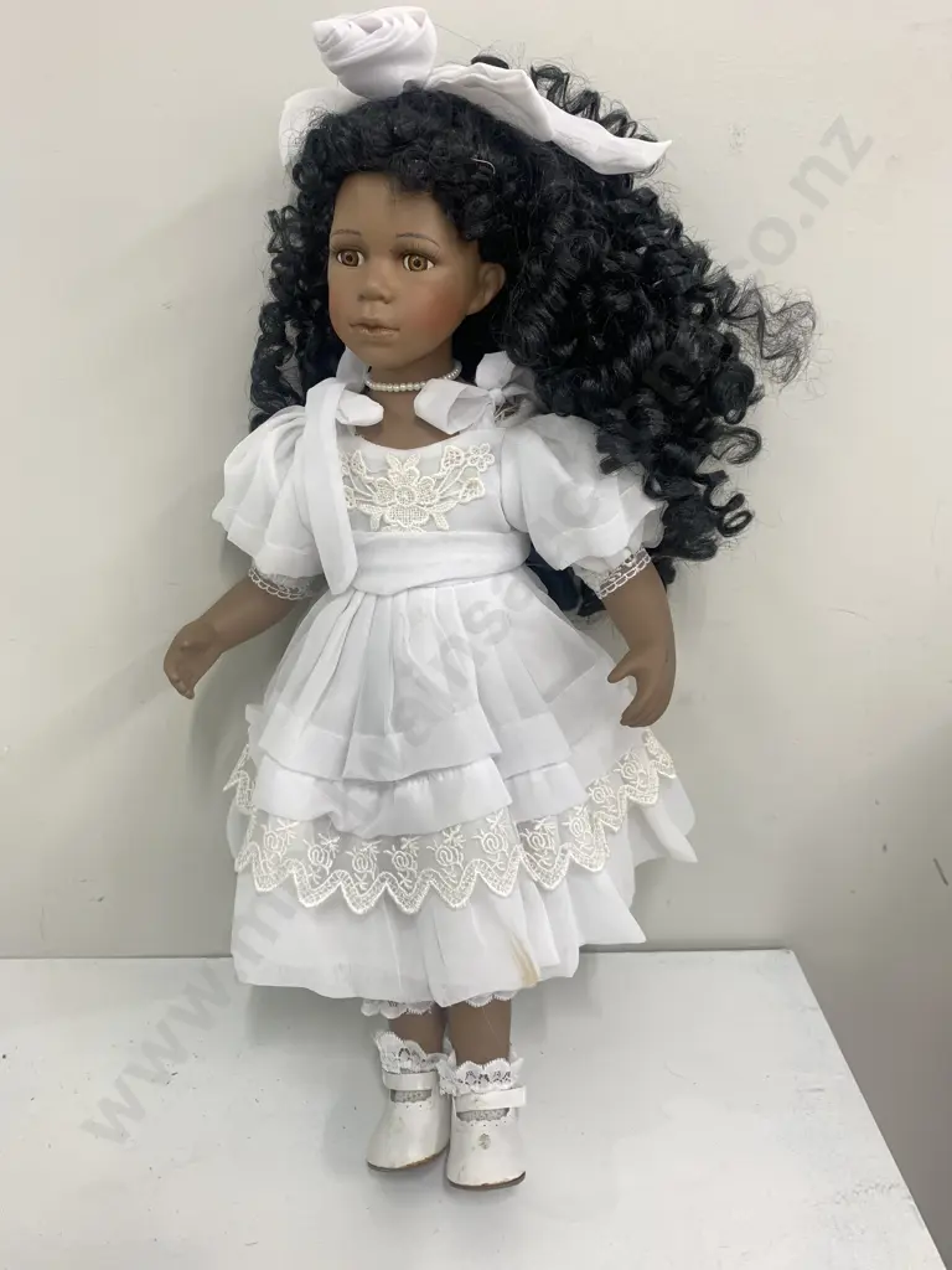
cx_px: 476
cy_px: 635
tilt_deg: -18.4
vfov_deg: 67.3
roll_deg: +0.7
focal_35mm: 26
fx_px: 953
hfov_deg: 53.1
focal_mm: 4.25
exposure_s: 1/50
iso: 64
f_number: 1.8
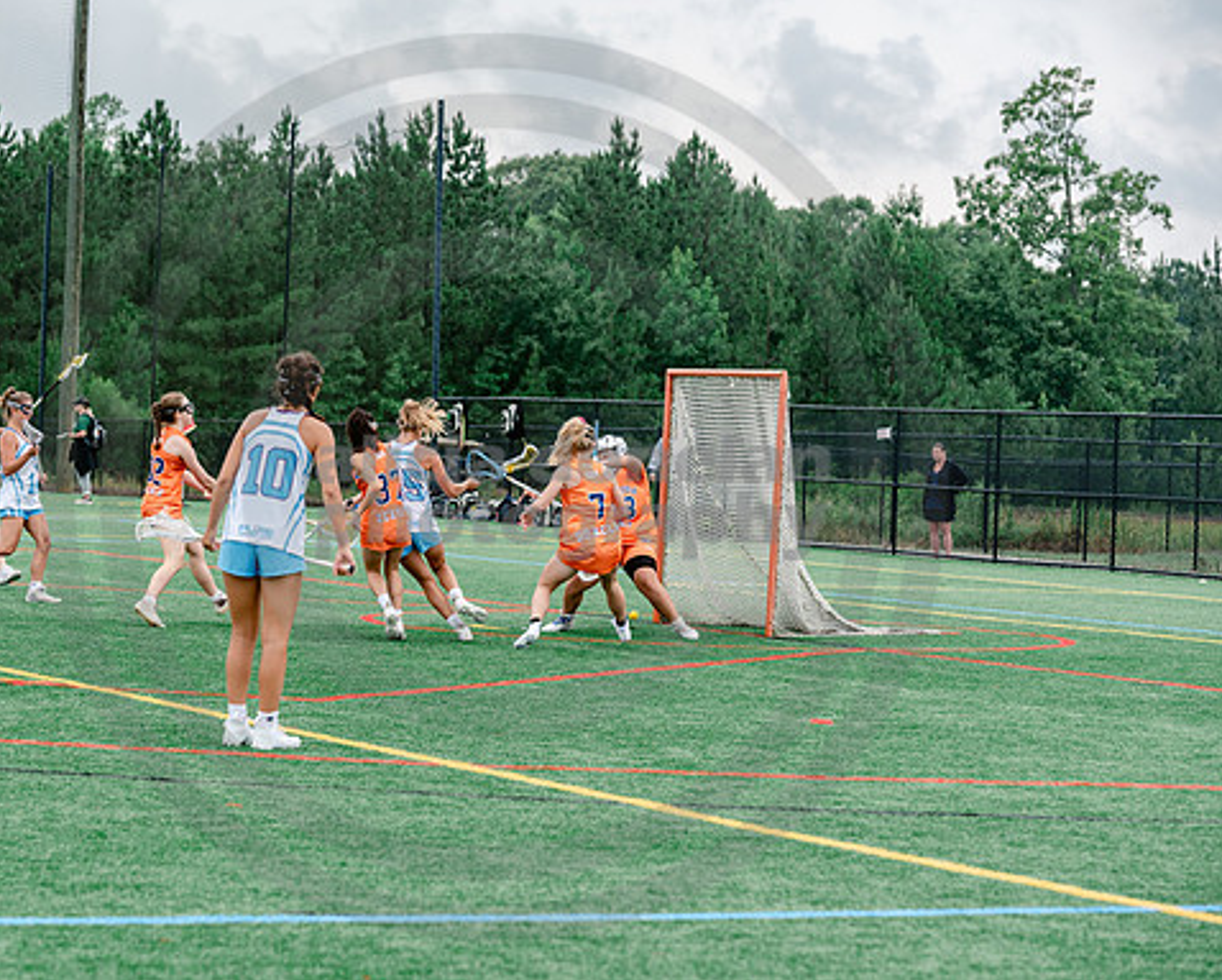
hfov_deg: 14.6
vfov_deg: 11.7
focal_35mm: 132
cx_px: 493
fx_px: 4777
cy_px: 487
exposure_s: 1/320
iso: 250
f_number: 4.5
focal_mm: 116
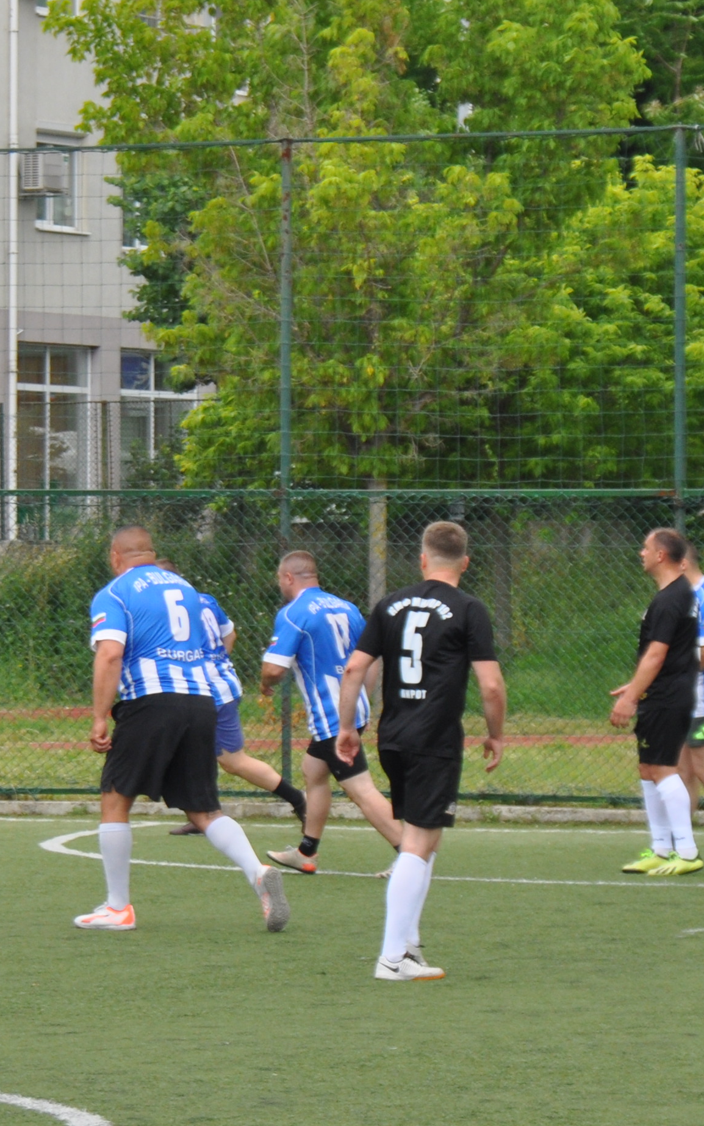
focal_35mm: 234
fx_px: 7185
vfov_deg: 9.0
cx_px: 168
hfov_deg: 5.6
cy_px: 658
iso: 400
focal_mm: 66
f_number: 5.6
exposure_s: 1/500
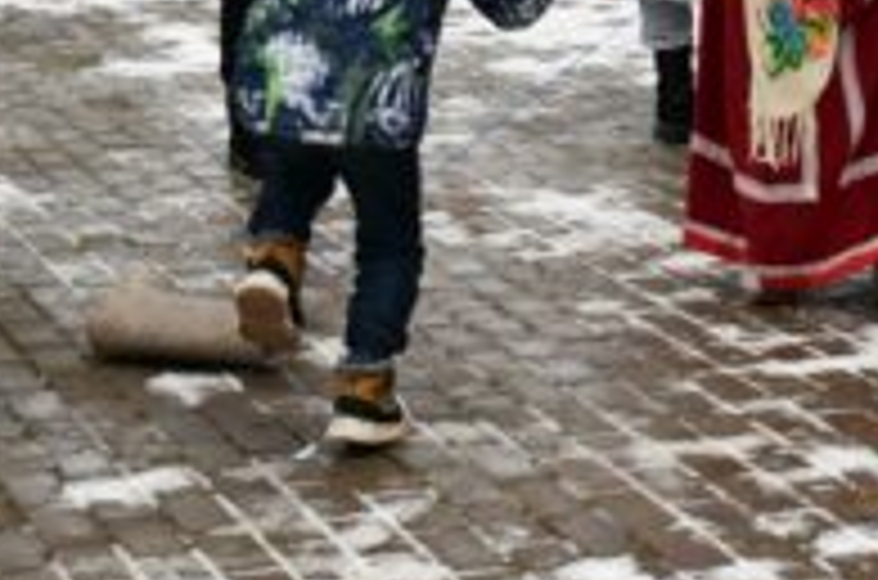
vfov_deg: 11.3
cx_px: 621
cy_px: -47
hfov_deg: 17.1
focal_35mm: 119
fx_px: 2902
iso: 400
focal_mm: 31
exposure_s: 1/1000
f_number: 4.2
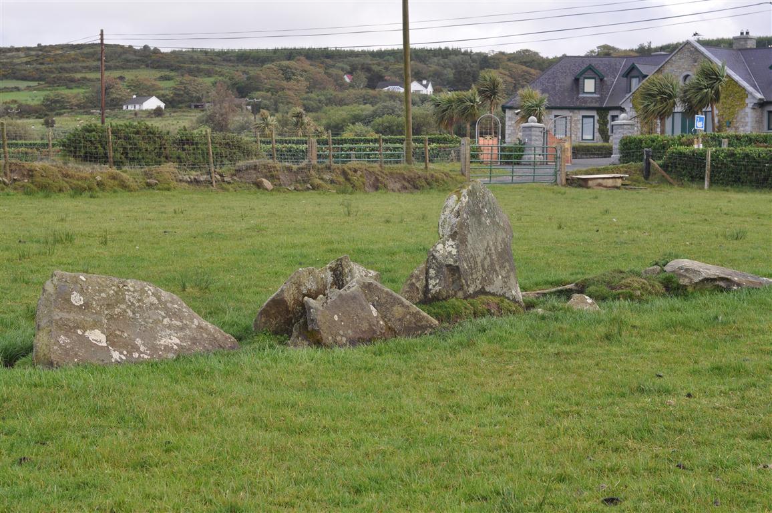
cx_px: 386
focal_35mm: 75
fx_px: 1606
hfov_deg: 27.0
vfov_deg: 18.1
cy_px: 256
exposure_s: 1/250
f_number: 8
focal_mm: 50
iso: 200
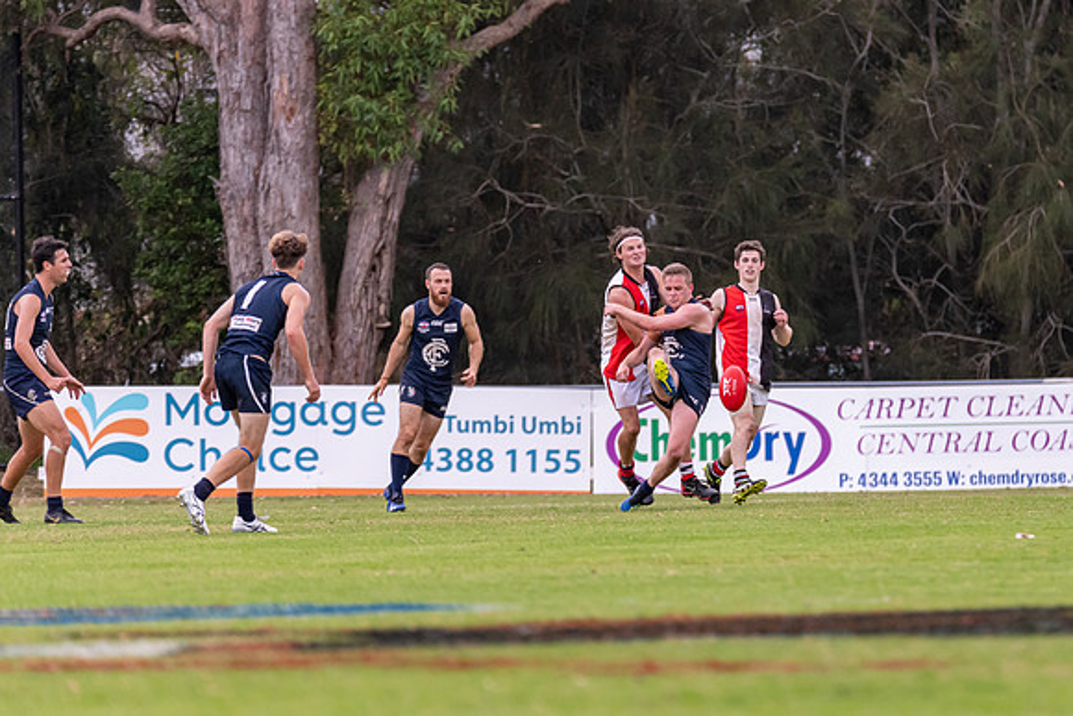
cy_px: 251
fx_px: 16073
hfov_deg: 3.8
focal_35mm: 539
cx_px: 782
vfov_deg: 2.6
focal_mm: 360
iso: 1250
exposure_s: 1/800
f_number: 6.3
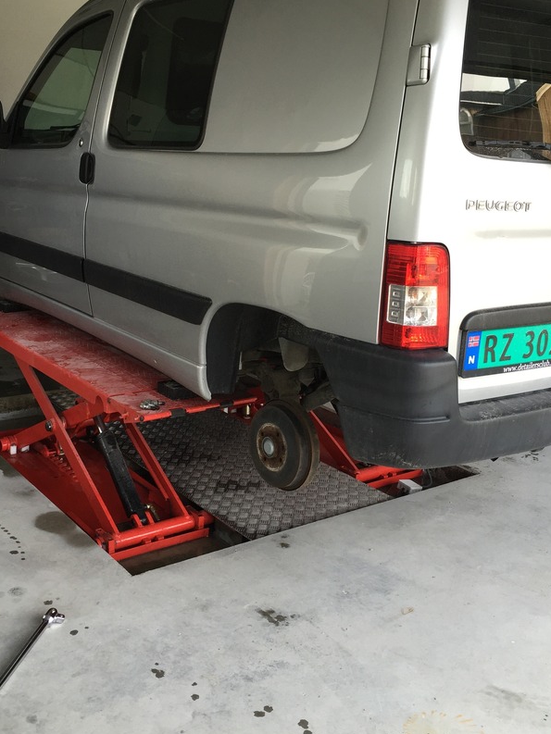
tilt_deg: -13.3
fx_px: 827
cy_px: 329
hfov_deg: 36.8
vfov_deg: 47.8
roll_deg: -2.3
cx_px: 251
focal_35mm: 39
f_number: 2.2
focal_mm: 4.15
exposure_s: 1/120
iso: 50
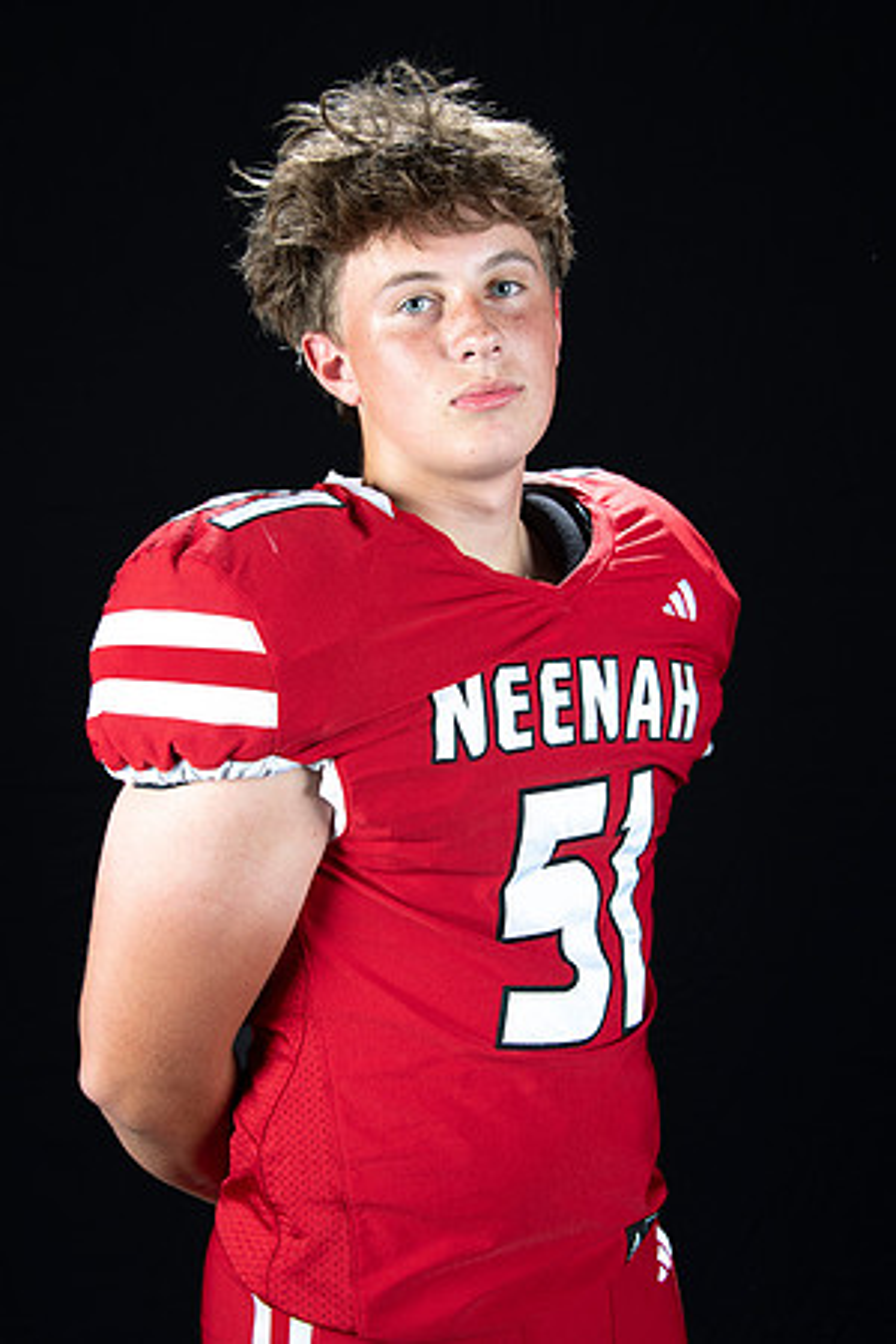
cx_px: 448
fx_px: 2165
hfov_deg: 23.4
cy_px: 672
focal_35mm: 58
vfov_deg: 34.5
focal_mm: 58
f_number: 9
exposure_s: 1/160
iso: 320
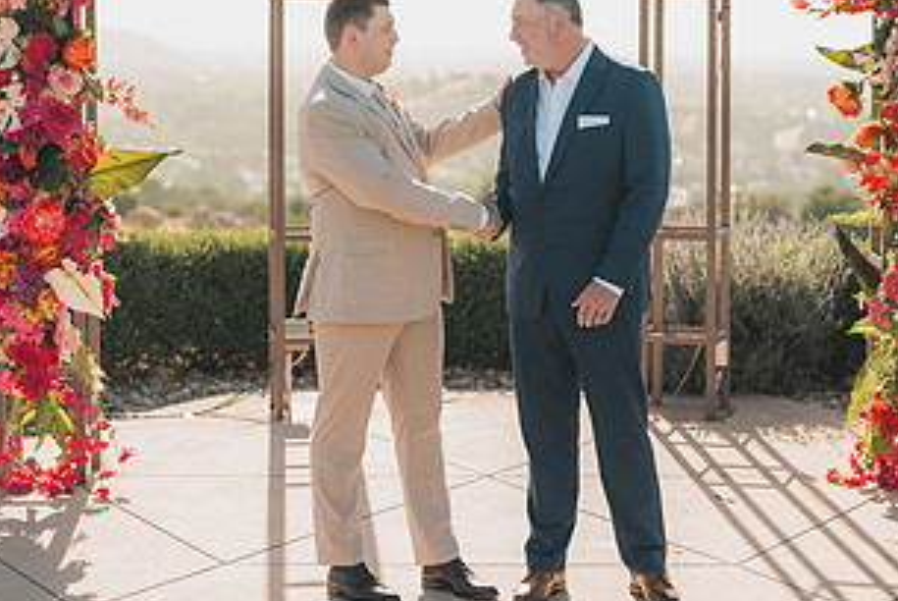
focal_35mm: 95
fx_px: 2372
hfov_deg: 21.4
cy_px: 211
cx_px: 503
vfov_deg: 14.4
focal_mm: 50
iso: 50
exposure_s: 1/1000
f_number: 2
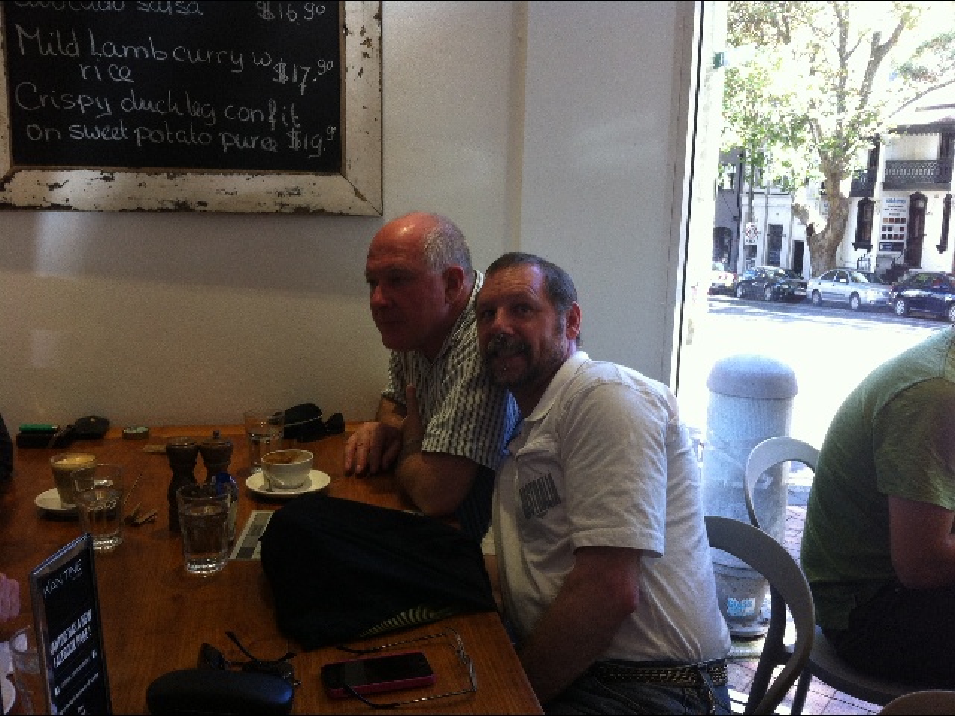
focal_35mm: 35
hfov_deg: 52.6
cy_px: 358
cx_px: 478
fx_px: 966
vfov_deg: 40.7
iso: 80
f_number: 2.8
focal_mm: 3.85
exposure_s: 1/40
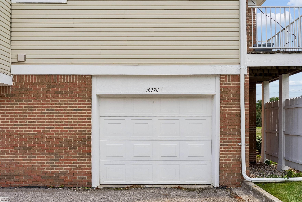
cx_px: 151
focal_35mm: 30
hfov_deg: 61.9
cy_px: 101
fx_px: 252
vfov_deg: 43.6
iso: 200
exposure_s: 1/400
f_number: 10
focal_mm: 30
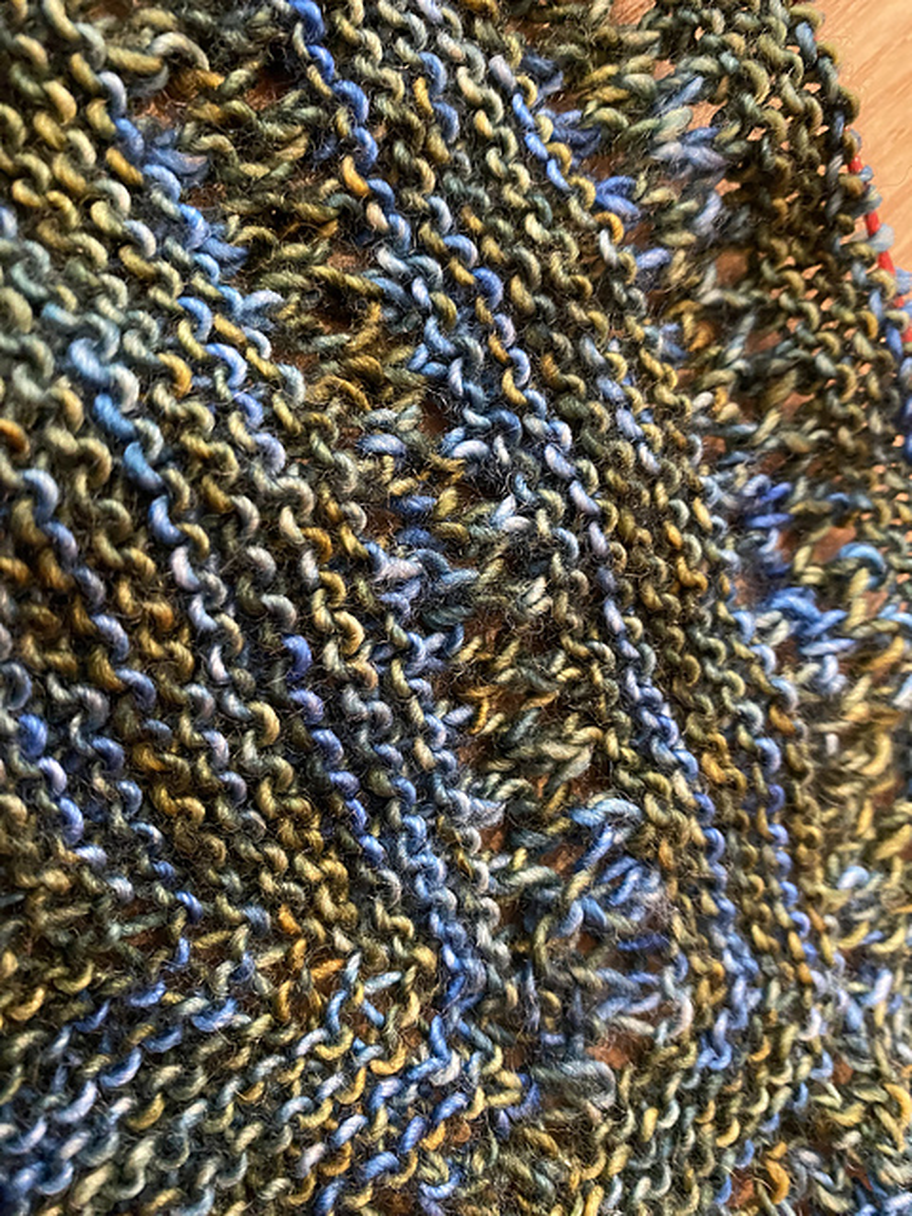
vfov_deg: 67.3
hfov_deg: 53.1
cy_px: 608
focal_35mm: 26
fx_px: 913
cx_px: 456
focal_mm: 4.25
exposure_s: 1/25
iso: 640
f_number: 1.8
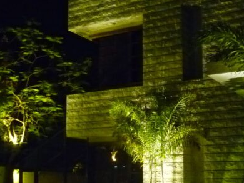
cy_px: 129
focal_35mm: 61
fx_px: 430
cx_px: 127
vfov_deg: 23.9
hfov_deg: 31.7
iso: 800
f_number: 2.8
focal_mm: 5.5
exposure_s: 1/8
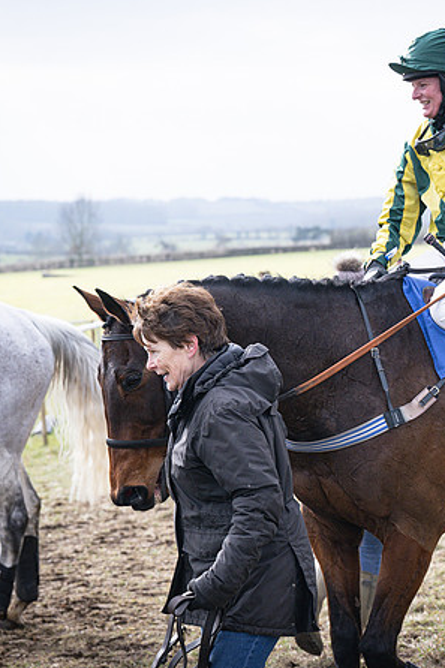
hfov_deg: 12.9
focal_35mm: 106
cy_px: 333
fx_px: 1967
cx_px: 287
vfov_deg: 19.3
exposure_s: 1/1000
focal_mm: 70
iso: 400
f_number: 5
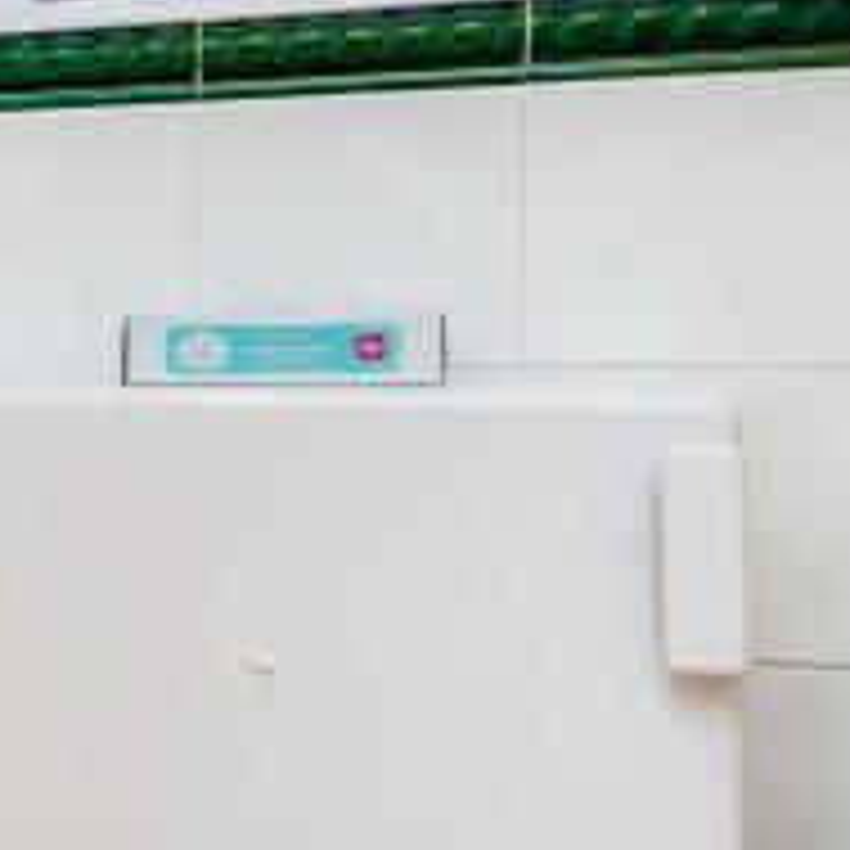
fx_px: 1917
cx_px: -949
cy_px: 376
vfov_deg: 25.0
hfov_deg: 16.8
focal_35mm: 69
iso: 400
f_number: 7.1
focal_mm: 10
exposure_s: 1/20
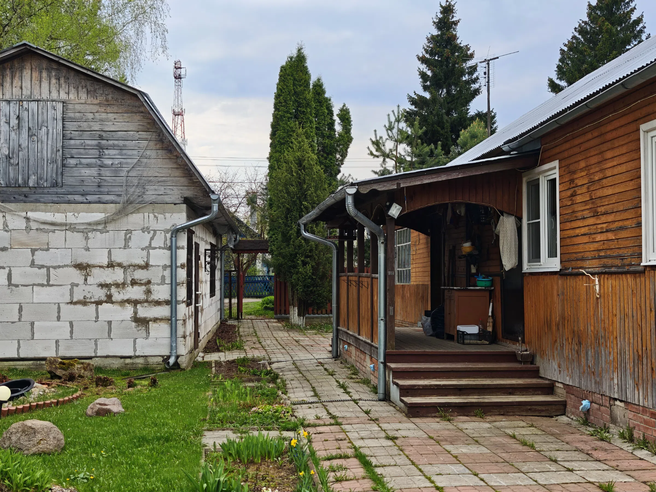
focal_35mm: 46
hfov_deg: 41.2
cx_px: 328
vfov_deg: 31.5
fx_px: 872
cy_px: 246
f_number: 1.62
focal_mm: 6.55
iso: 50
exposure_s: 1/1508
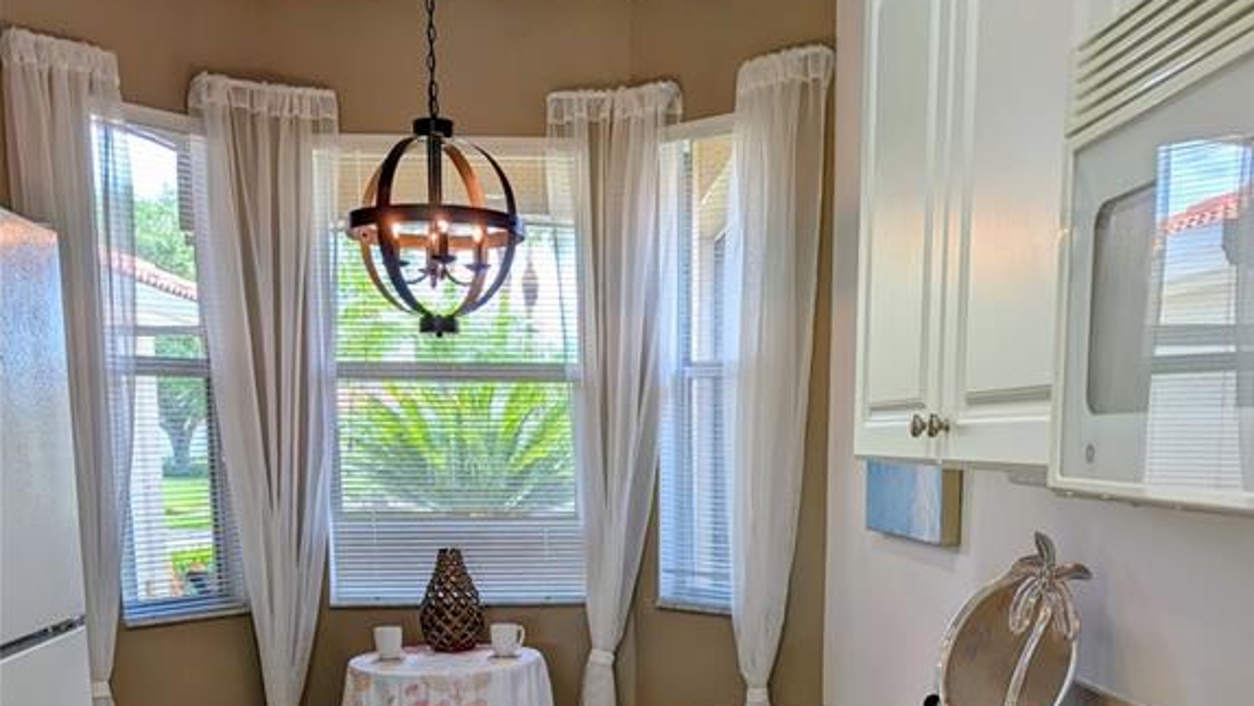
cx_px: 629
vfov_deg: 32.1
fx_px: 1164
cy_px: 632
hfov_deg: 56.6
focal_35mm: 35
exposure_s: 1/120
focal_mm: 6.9
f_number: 1.68
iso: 42
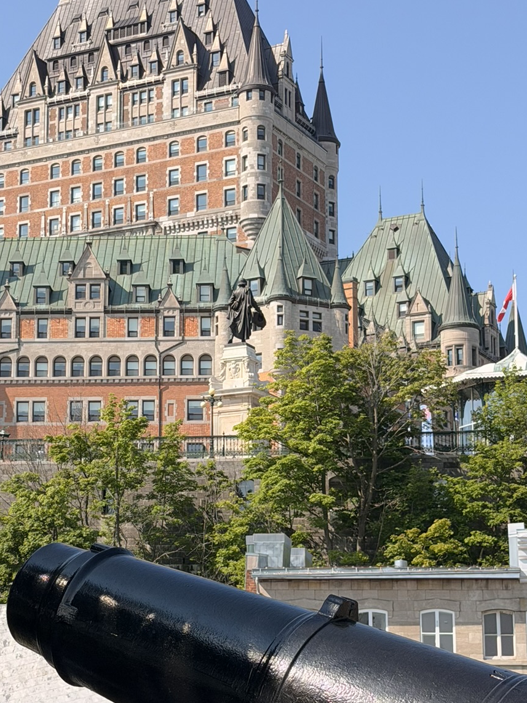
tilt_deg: +13.0
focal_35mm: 86
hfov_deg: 17.1
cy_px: 397
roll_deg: +0.1
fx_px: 1746
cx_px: 175
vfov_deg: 22.7
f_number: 1.78
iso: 64
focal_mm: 6.76
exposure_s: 1/3704
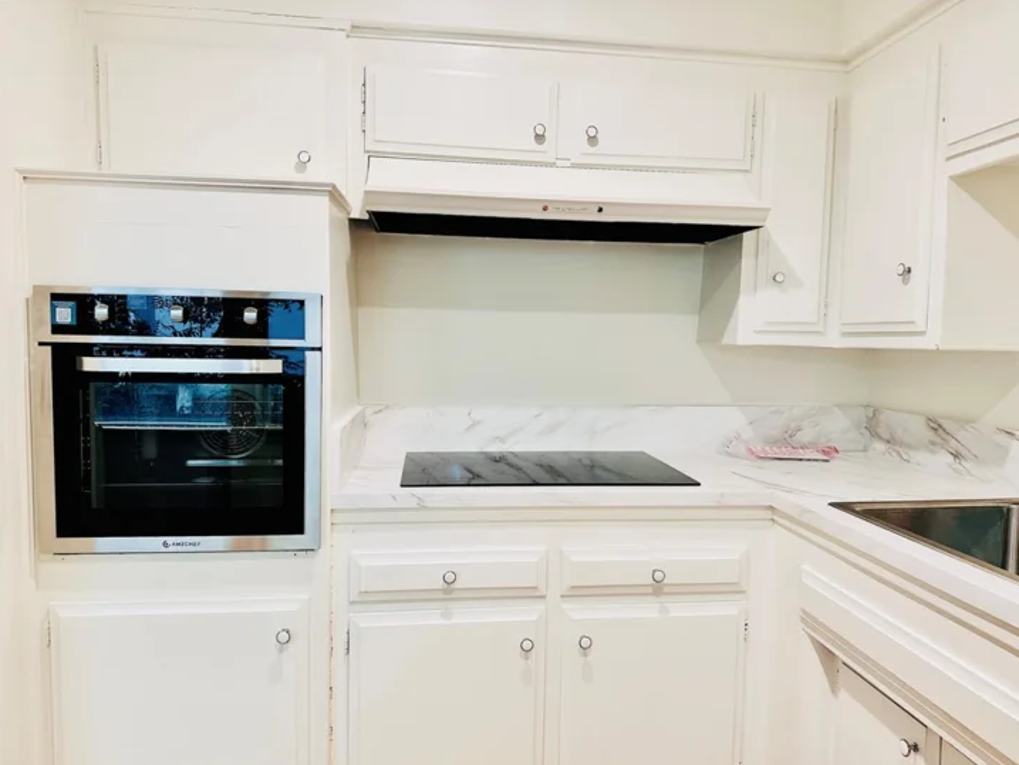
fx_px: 736
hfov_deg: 69.4
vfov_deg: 54.9
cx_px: 515
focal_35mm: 25
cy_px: 395
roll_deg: -0.7
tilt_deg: -4.0
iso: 160
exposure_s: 1/60
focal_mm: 6.86
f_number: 1.78
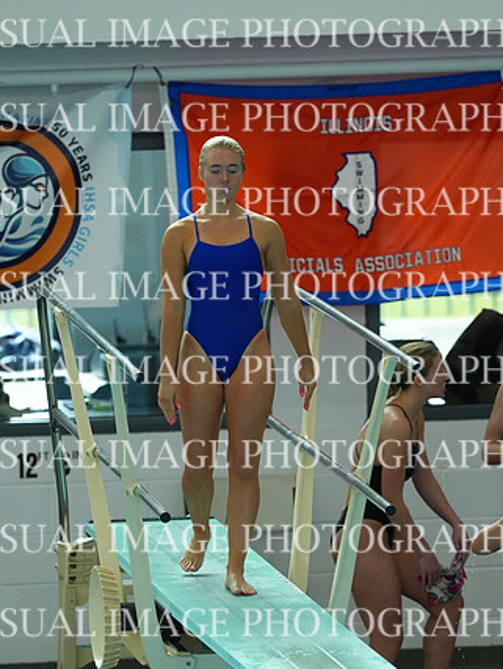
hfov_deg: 2.9
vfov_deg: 3.8
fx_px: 10098
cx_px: 231
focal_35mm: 522
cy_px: 412
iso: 4000
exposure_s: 1/1600
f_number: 4
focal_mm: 400
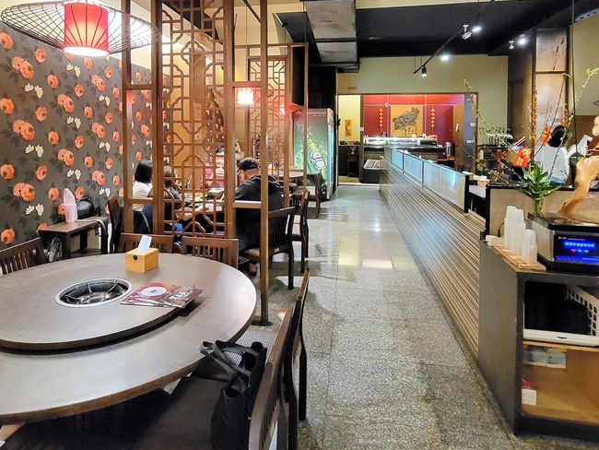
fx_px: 346
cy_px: 137
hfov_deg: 81.5
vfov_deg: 63.7
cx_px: 269
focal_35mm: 20
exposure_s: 1/24
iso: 1600
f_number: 2.2
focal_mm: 2.2
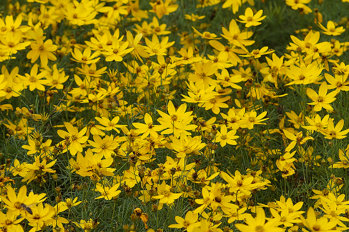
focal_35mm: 296
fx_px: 2869
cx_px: 131
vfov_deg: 4.6
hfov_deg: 7.0
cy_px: 178
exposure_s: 1/320
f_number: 5.6
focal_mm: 100
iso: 100
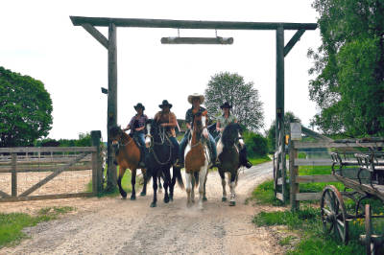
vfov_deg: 38.3
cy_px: 128
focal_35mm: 34
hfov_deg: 55.1
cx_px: 192
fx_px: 368
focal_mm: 23
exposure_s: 1/320
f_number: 9
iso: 200
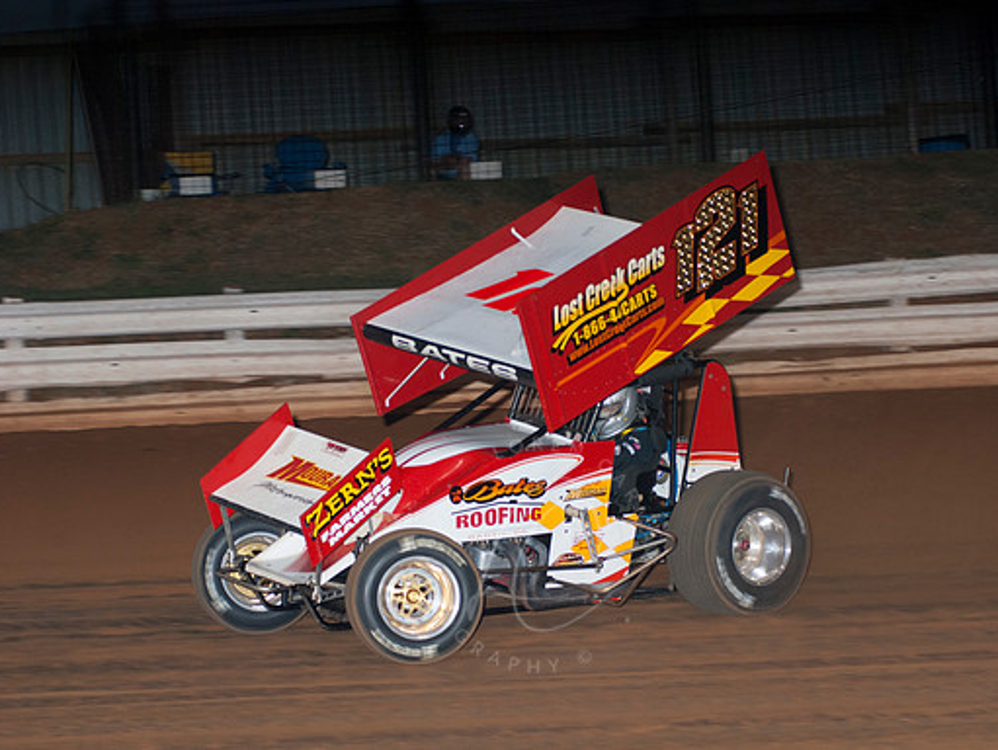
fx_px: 3779
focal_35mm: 131
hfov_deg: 15.0
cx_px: 537
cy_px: 373
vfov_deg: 11.3
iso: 200
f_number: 4
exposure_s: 1/400
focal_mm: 80
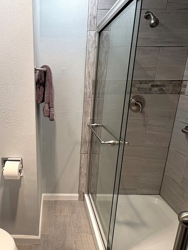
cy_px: 133
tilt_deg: -15.9
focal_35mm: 25
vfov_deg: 69.3
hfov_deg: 52.8
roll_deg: +0.0
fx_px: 181
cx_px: 50
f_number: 2.2
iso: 160
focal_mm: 2.22
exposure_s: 1/120
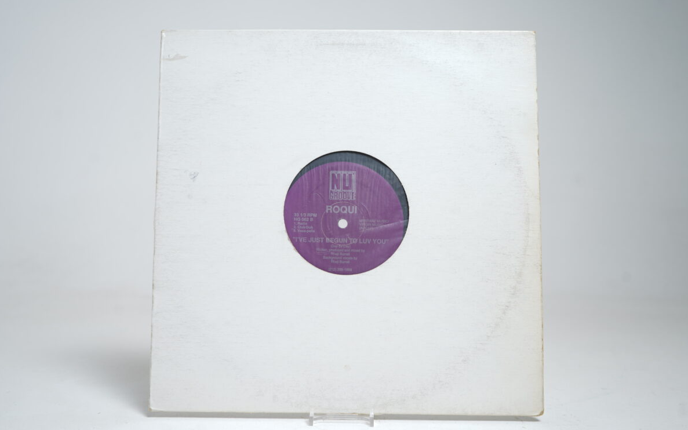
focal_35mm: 34
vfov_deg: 37.3
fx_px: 638
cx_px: 343
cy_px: 216
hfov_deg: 56.7
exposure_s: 1/6
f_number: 5
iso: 64
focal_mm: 33
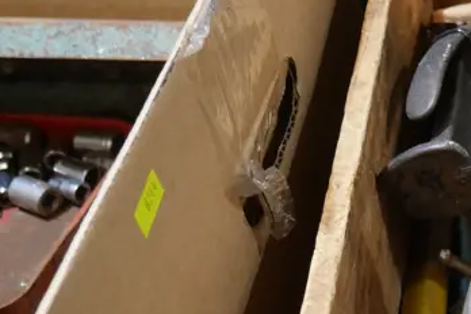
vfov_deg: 13.9
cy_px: 217
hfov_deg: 18.8
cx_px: 665
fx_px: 1282
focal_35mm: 98
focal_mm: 16
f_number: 3.6
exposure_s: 1/60
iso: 500
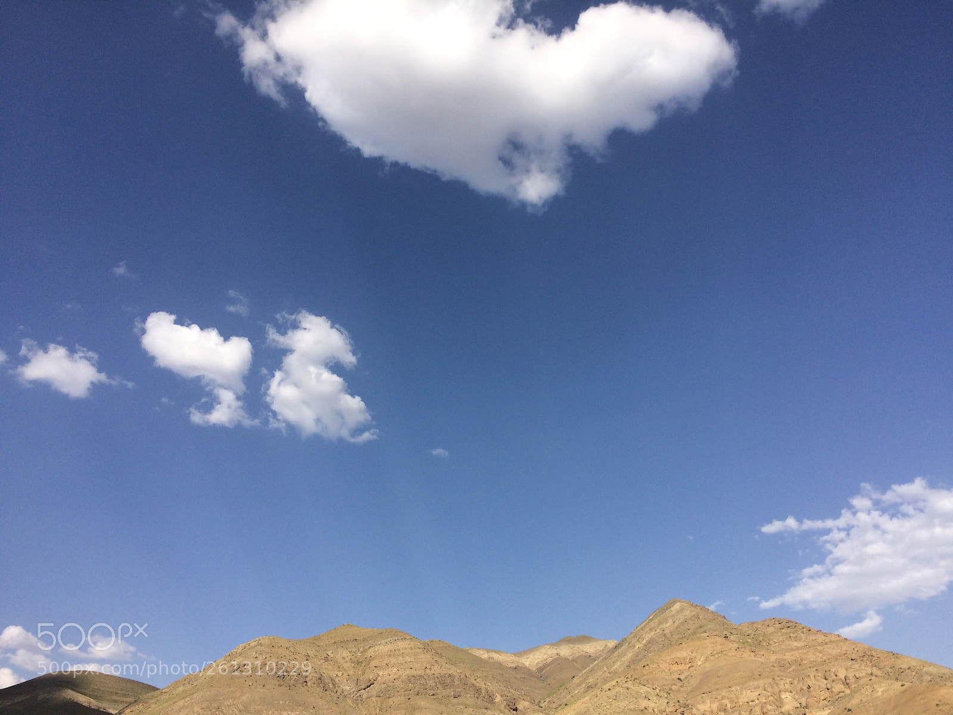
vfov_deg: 48.2
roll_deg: +1.8
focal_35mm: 29
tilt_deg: +32.6
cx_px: 476
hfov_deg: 61.7
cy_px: 358
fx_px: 798
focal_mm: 4.15
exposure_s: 1/2564
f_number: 2.2
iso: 32
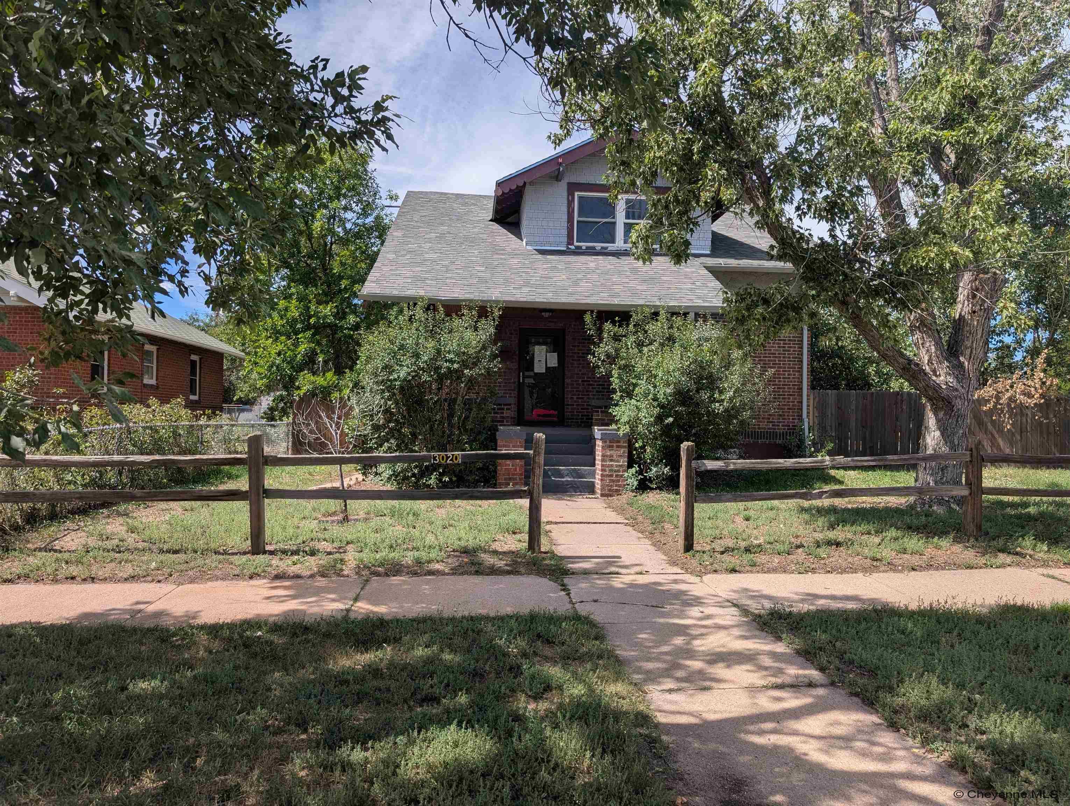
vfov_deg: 56.9
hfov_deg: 71.5
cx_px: 535
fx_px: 743
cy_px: 403
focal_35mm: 24
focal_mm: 6.9
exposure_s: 1/849
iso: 22
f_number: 1.68
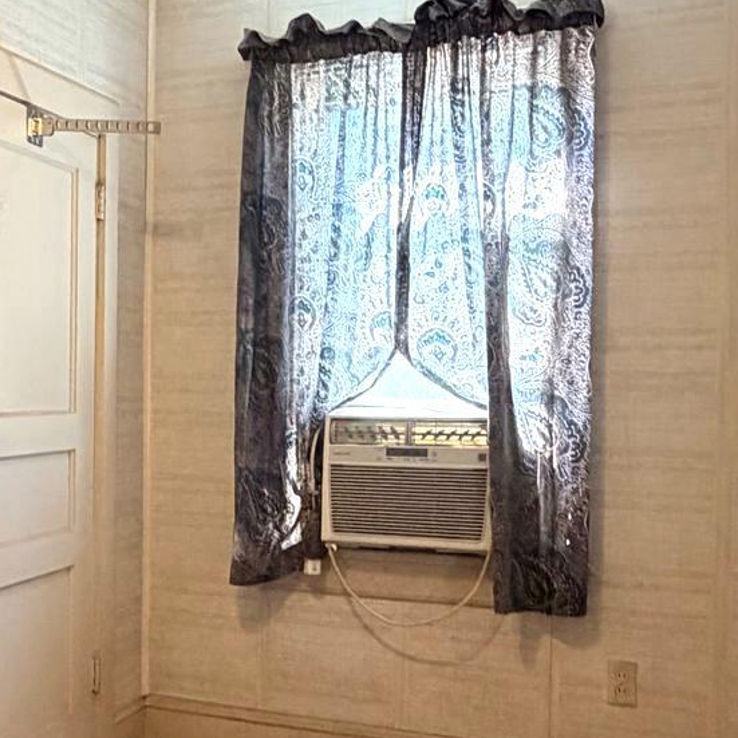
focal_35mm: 46
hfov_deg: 36.3
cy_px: 414
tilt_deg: -0.6
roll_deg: -0.6
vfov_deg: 36.7
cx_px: 224
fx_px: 1110
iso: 500
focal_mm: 2.22
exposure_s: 1/60
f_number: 2.2
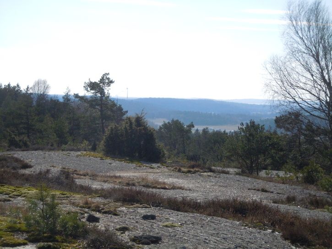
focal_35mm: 77
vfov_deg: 19.1
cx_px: 166
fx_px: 739
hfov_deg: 25.3
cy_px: 124
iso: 400
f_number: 8.6
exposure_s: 1/800
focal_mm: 13.9
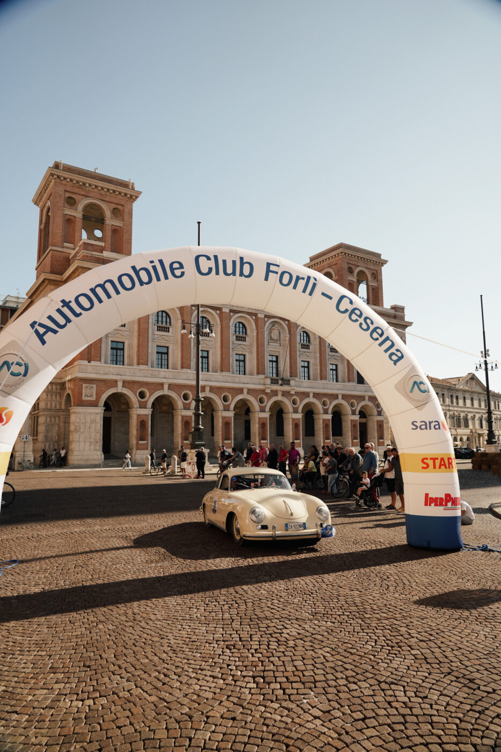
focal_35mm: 24
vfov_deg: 73.8
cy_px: 376
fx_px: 501
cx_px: 250
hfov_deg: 53.1
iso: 160
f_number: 4.5
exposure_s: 1/500
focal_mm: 24
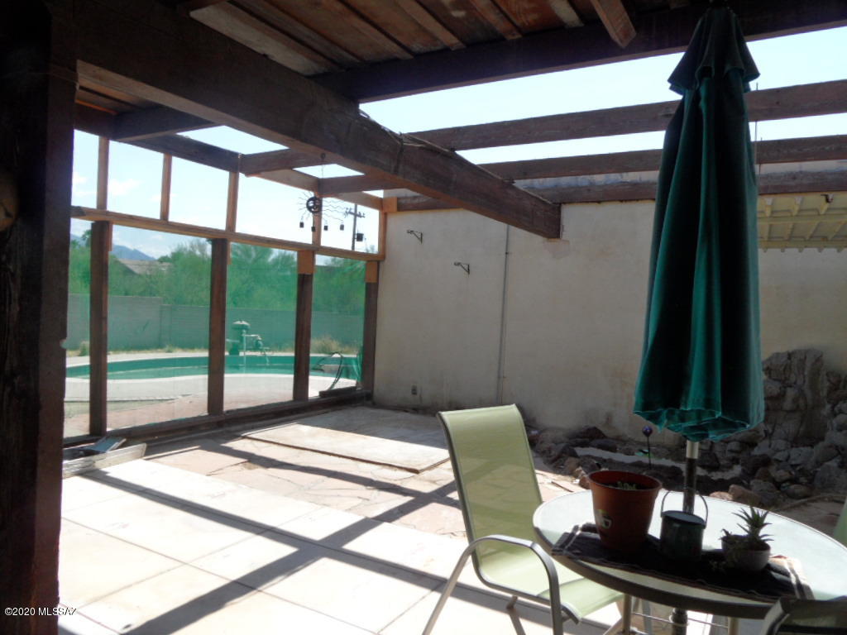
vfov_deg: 56.8
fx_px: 587
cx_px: 424
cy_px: 318
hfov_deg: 71.6
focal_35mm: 24
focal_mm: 3.9
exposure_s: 1/350
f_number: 4.6
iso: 80
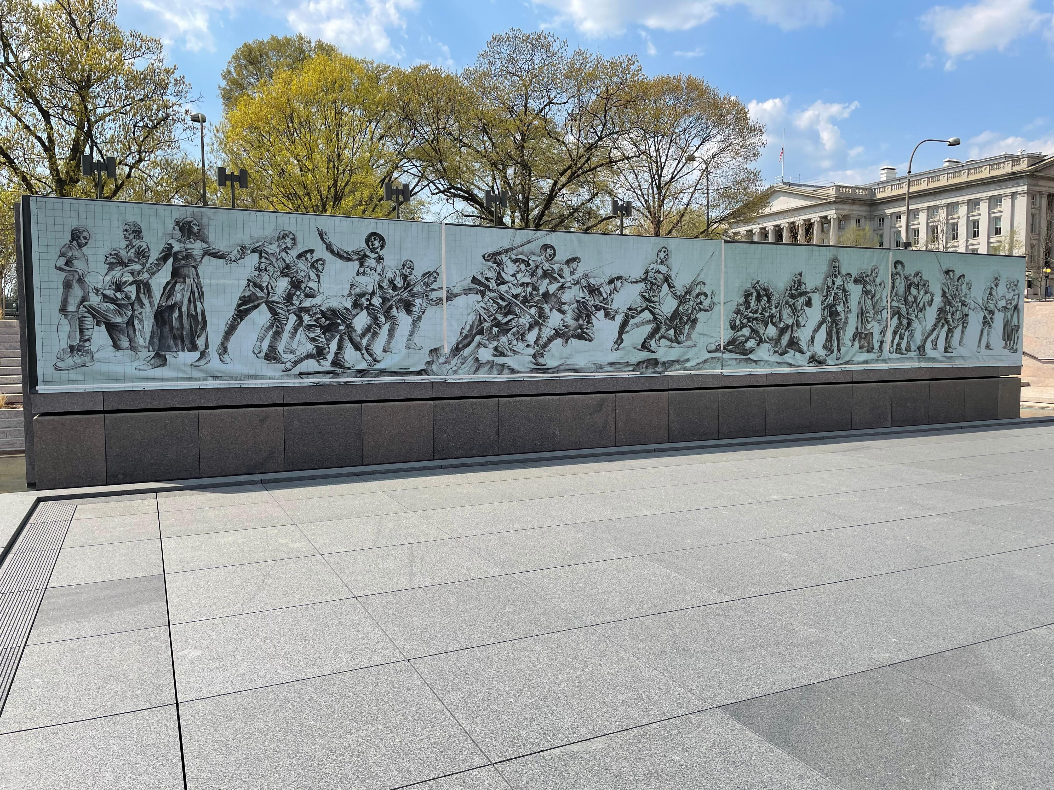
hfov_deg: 67.3
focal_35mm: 26
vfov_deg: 53.1
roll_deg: +0.4
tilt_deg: -3.4
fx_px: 792
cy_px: 395
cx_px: 527
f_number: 1.6
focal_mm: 4.2
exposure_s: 1/3861
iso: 32
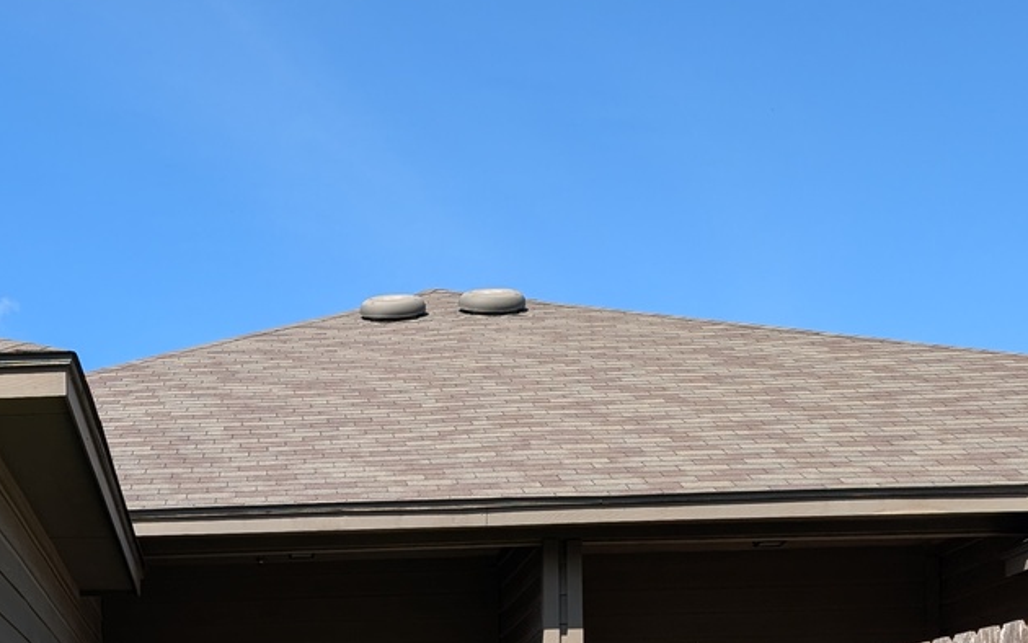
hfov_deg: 33.0
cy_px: 857
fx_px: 1625
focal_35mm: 58
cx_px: 69
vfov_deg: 20.3
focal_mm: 6.9
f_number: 1.68
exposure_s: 1/810
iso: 21
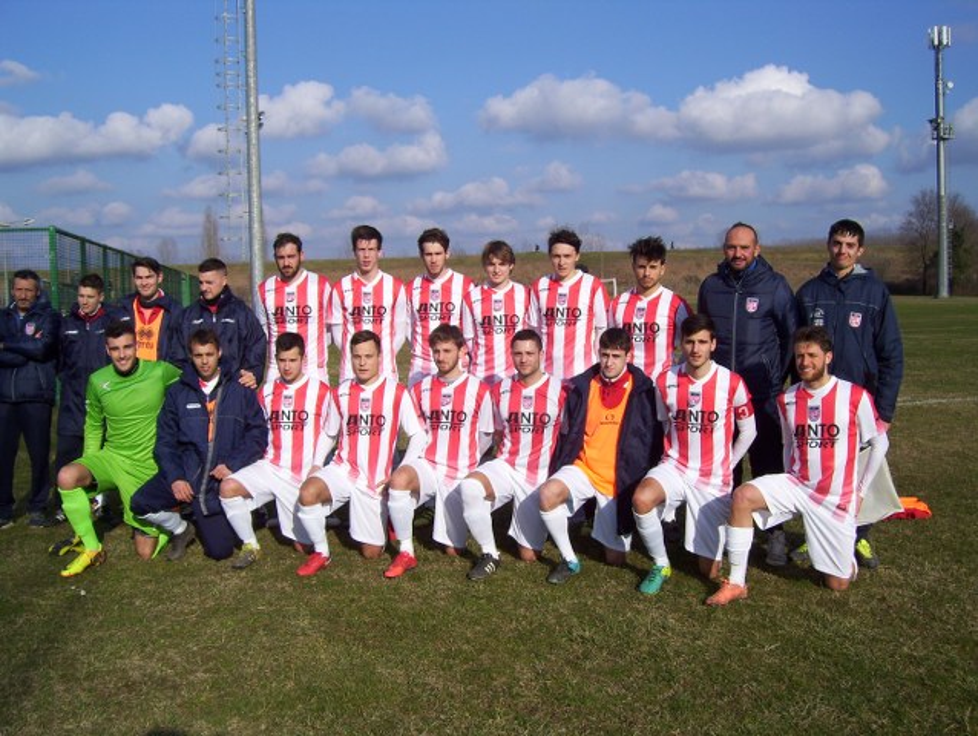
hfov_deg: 51.3
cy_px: 368
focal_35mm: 36
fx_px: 1018
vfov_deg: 39.7
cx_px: 489
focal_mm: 6
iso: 80
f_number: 4.8
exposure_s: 1/1000
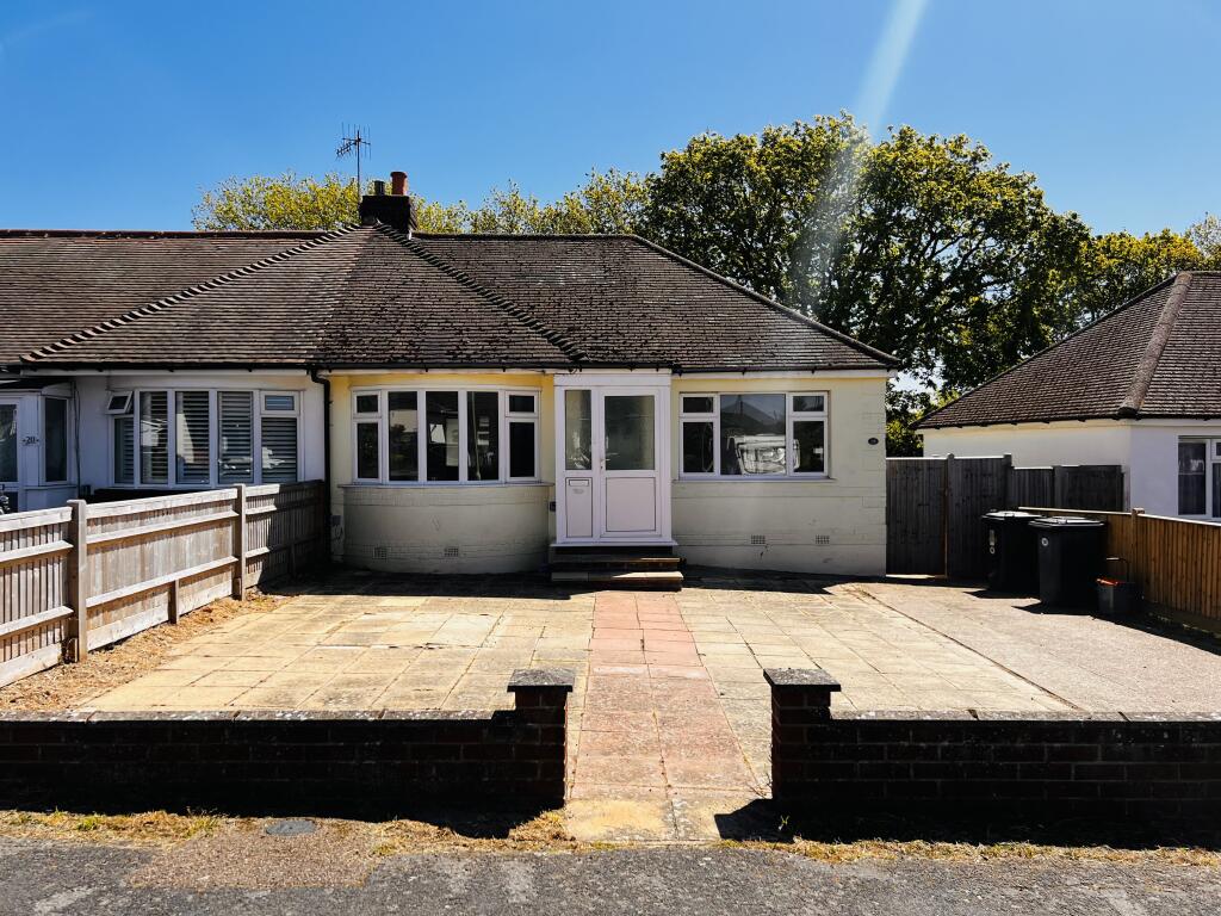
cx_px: 610
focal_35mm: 26
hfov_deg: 67.3
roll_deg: -0.6
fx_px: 917
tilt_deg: -1.2
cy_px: 458
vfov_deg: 53.1
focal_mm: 5.7
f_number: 1.5
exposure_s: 1/3704
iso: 50
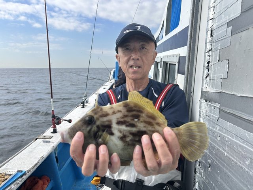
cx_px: 126
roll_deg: -0.6
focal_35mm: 26
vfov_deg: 53.1
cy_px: 95
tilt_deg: -8.9
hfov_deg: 67.3
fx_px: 190
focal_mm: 5.7
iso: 50
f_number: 1.5
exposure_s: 1/3257
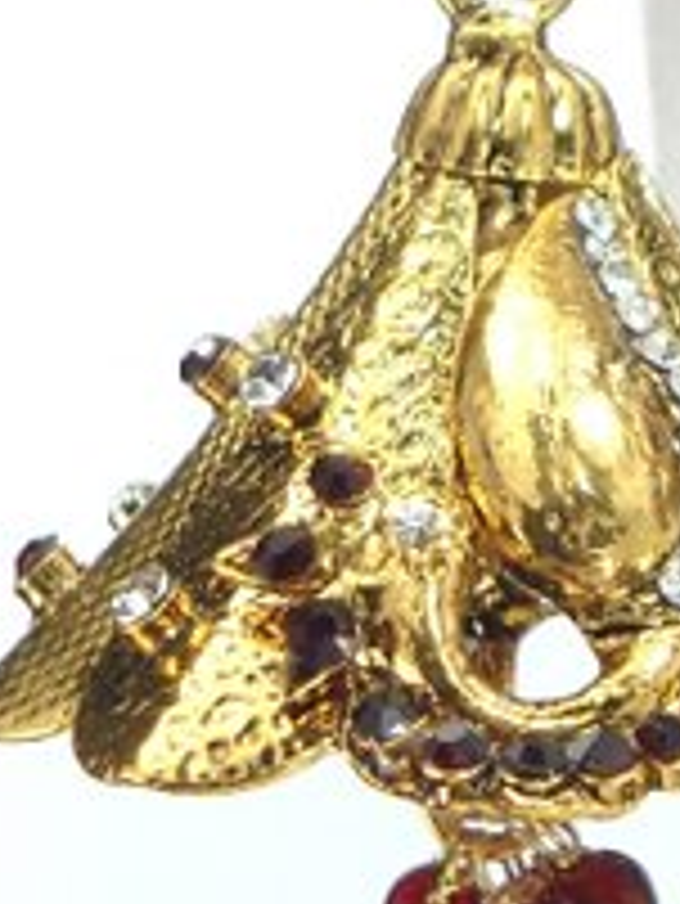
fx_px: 3087
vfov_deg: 16.7
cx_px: 1011
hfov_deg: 12.0
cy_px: 369
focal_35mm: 118
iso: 80
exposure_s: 1/100
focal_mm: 6.7
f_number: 3.2
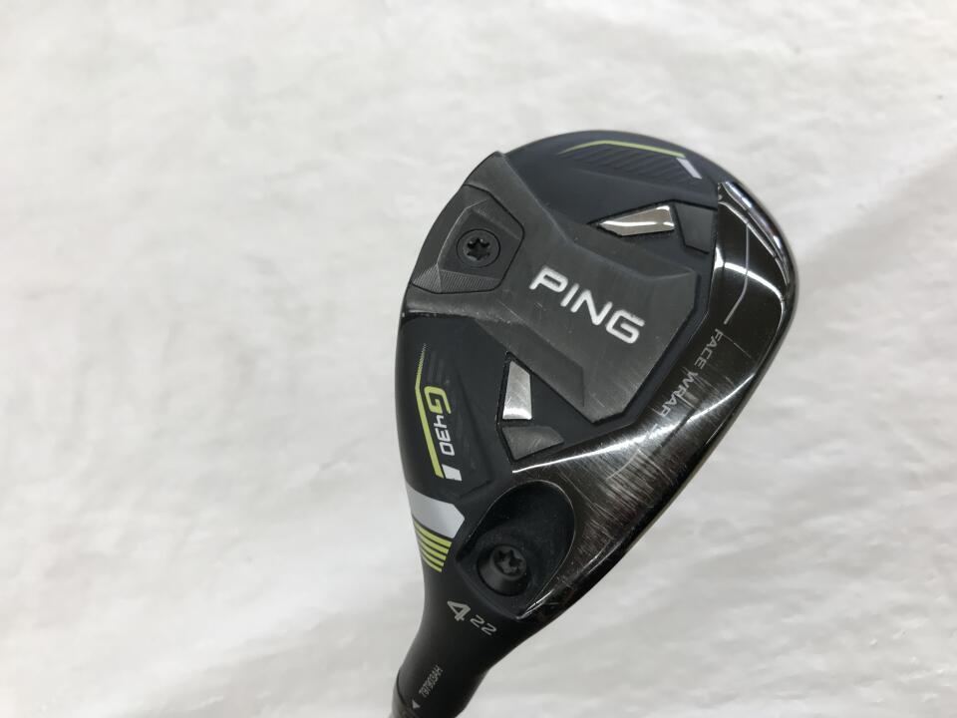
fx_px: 774
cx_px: 478
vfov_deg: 49.7
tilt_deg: -68.4
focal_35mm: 28
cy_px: 359
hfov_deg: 63.4
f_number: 1.8
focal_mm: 3.99
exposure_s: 1/120
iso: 40
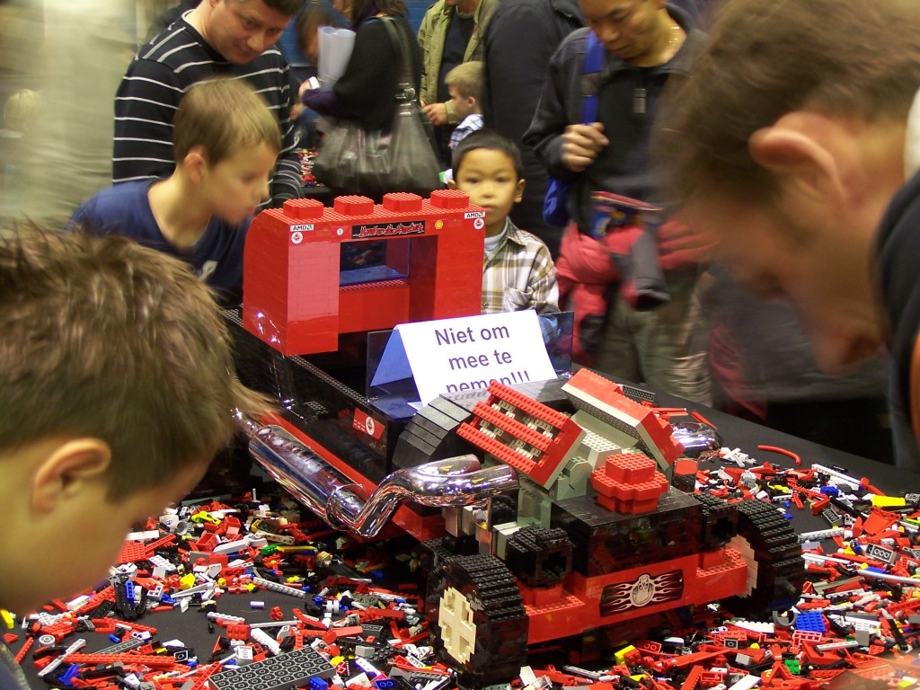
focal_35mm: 59
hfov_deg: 32.7
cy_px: 345
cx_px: 460
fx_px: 1568
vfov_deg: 24.8
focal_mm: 9.8
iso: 80
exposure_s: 1/2
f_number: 3.1
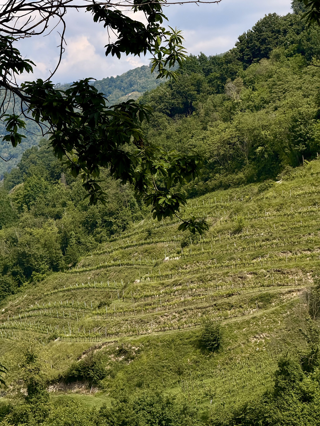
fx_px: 1479
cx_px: 160
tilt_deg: +1.7
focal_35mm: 120
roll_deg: +5.1
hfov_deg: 12.3
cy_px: 213
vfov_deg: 16.4
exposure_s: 1/2083
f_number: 2.8
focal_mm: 15.66
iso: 64
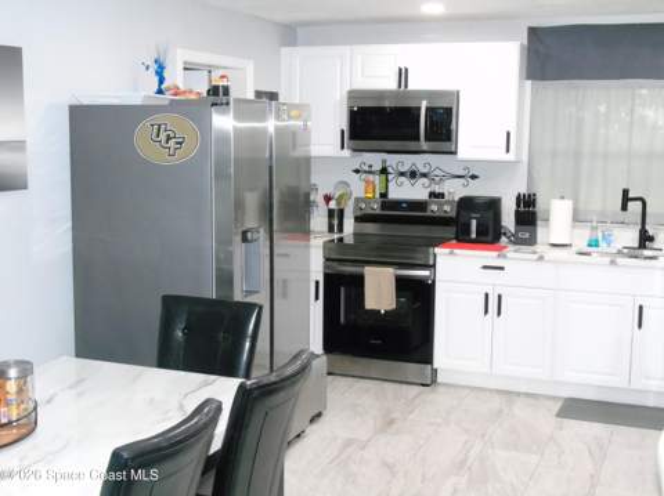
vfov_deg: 31.5
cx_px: 332
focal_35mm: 46
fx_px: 881
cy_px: 248
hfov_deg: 41.3
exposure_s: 1/50
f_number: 4.1
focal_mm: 8.2
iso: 800
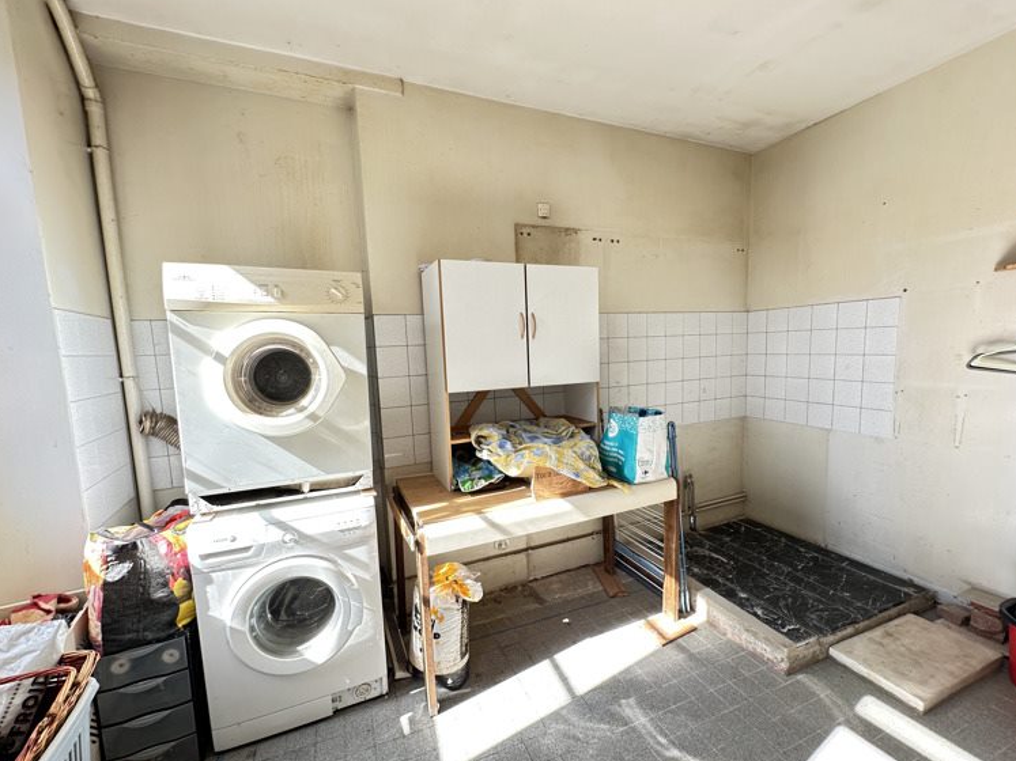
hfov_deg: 98.2
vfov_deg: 81.7
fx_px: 440
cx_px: 514
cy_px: 395
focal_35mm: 15
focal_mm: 2.22
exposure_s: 1/99
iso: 100
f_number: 2.2
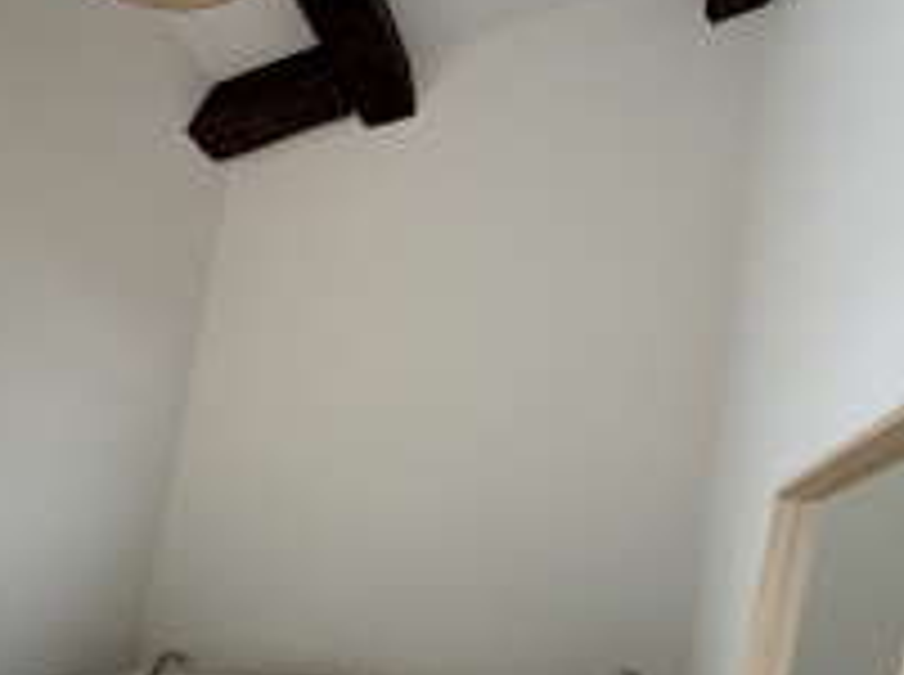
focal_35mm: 26
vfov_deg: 47.7
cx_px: 306
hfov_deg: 65.7
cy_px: 603
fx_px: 678
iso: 250
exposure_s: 1/121
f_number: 2.2
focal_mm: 2.22
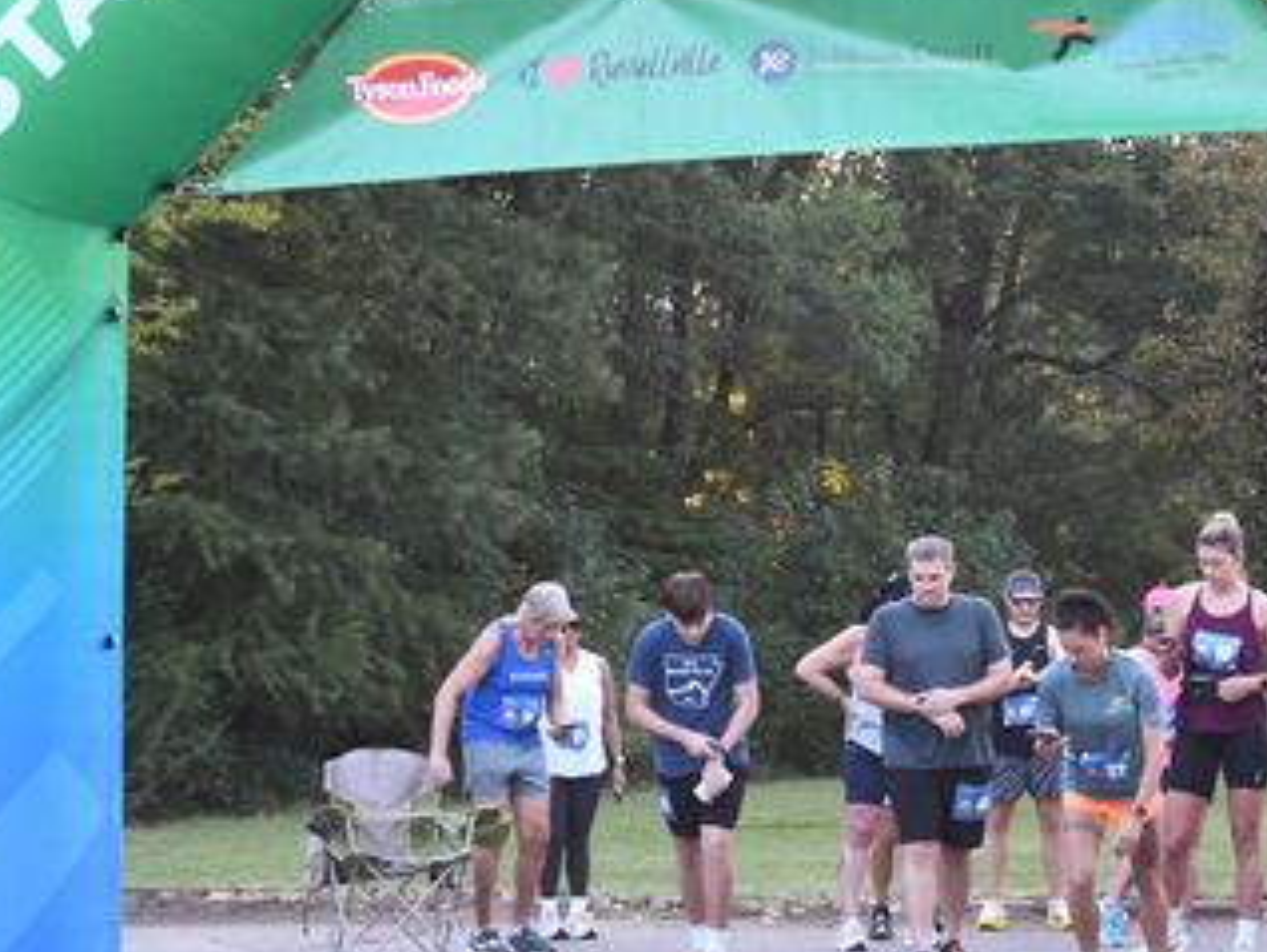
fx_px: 4139
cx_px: 721
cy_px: 480
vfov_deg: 13.1
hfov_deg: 17.4
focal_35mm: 113
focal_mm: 34
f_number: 13
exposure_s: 1/80
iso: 1800
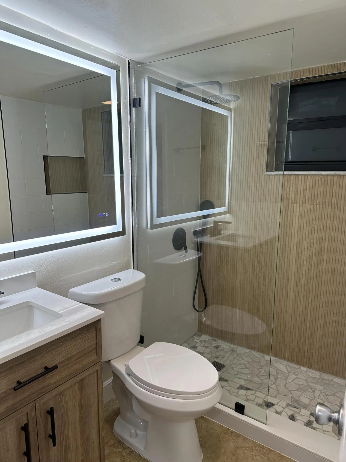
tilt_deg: -9.0
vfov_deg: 71.6
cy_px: 231
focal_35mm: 24
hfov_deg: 56.8
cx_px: 173
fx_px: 320
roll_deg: -0.3
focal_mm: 6.86
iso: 100
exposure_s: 1/144
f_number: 1.78
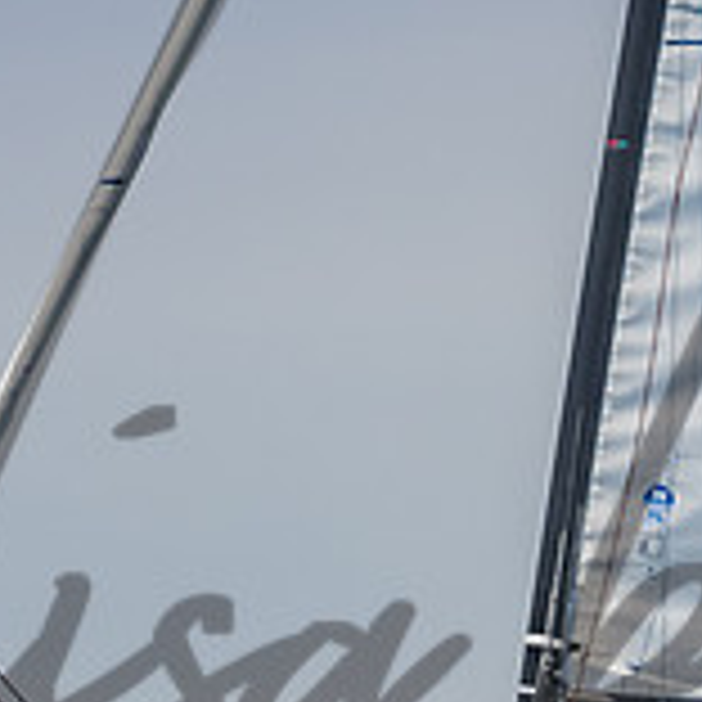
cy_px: 654
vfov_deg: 3.5
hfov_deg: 3.5
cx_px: 965
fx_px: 11610
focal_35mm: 506
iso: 640
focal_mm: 100
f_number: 14
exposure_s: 1/1000
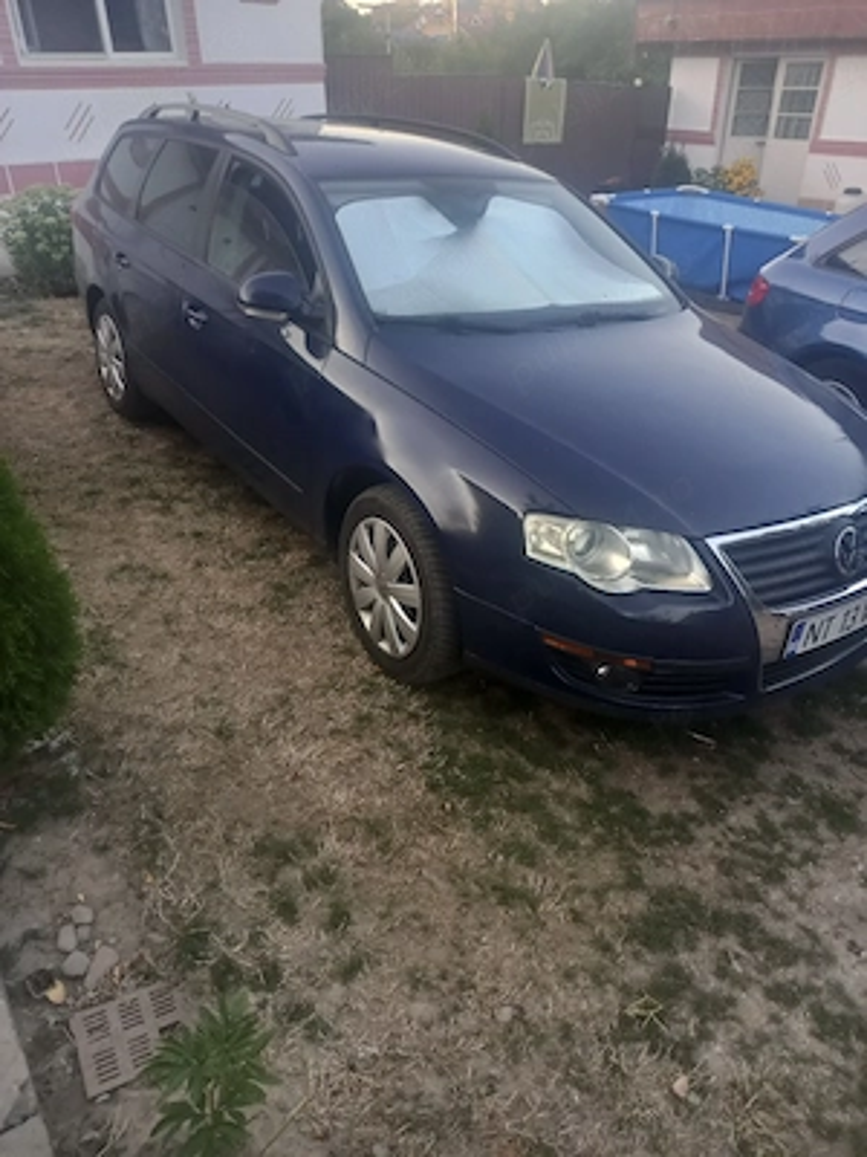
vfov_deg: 69.4
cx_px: 434
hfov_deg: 54.9
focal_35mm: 25
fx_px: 835
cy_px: 578
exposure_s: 1/60.2
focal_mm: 4.6
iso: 100
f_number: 2
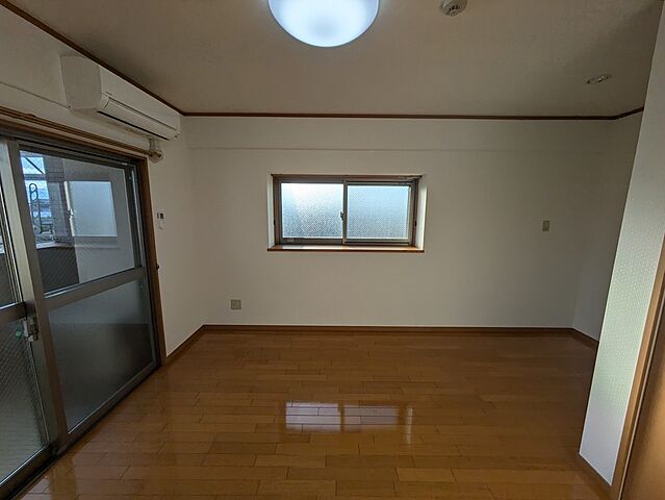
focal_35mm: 14
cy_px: 250
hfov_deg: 102.0
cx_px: 332
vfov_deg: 85.7
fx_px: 269
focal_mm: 1.83
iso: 53
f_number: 2.2
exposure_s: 1/764
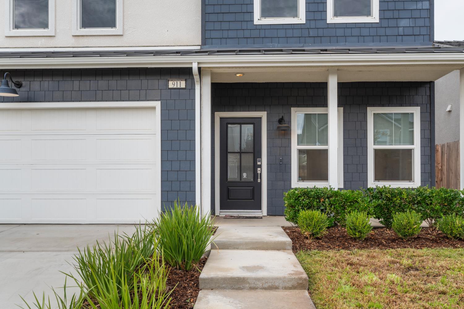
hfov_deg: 60.3
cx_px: 232
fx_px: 400
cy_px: 154
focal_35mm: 31
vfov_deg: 42.3
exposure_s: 1/100
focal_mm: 31
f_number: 8
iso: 100
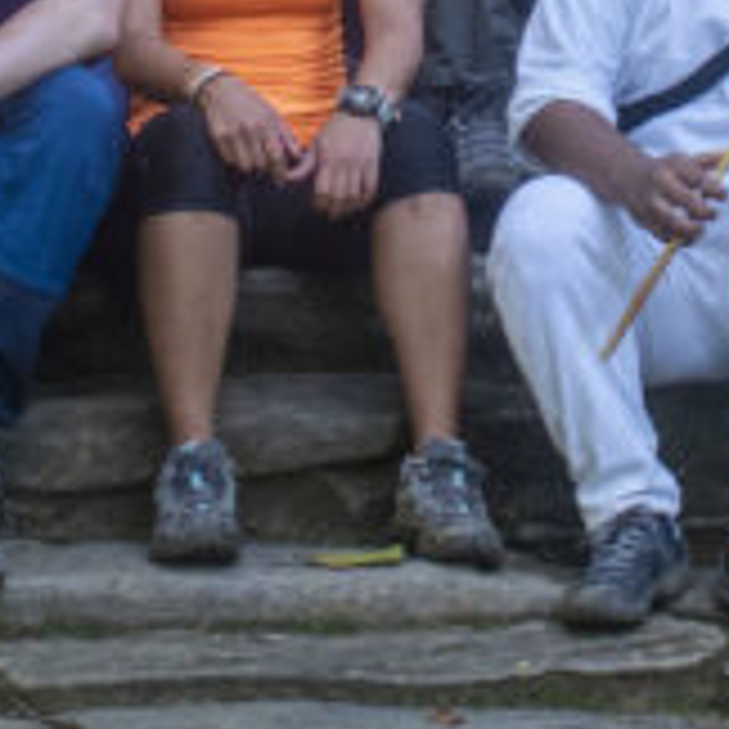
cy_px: -178
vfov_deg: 10.6
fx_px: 3836
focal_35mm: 161
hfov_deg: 10.9
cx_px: 436
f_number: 3.5
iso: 800
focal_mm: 20
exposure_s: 1/200
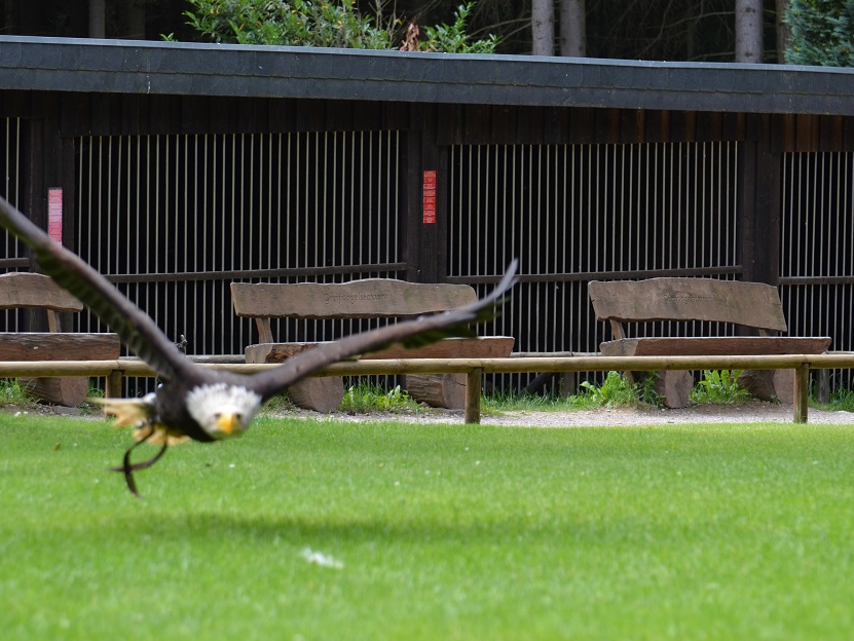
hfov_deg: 10.1
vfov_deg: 7.6
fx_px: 4813
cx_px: 407
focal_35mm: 195
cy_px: 308
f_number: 4.5
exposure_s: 1/1000
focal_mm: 110
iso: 640
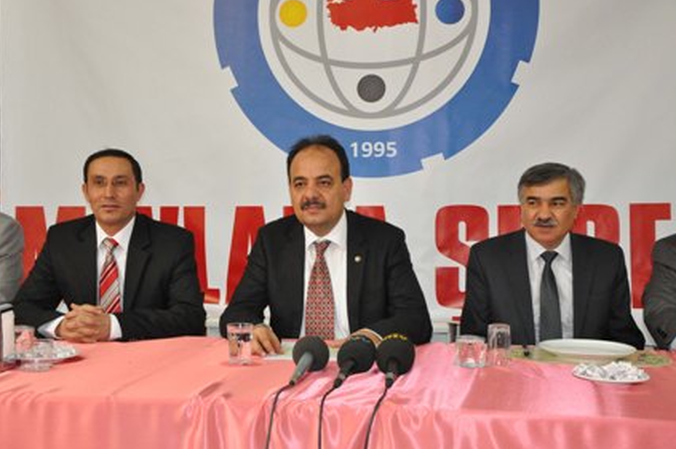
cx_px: 331
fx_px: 1013
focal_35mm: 54
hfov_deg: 36.9
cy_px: 235
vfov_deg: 25.0
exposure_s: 1/60
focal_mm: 34
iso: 1600
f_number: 5
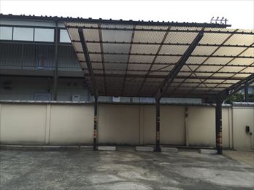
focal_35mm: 29
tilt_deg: +3.0
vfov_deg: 48.2
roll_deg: -0.9
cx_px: 127
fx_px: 213
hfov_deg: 61.7
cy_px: 95
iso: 32
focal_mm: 4.15
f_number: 2.2
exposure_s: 1/363
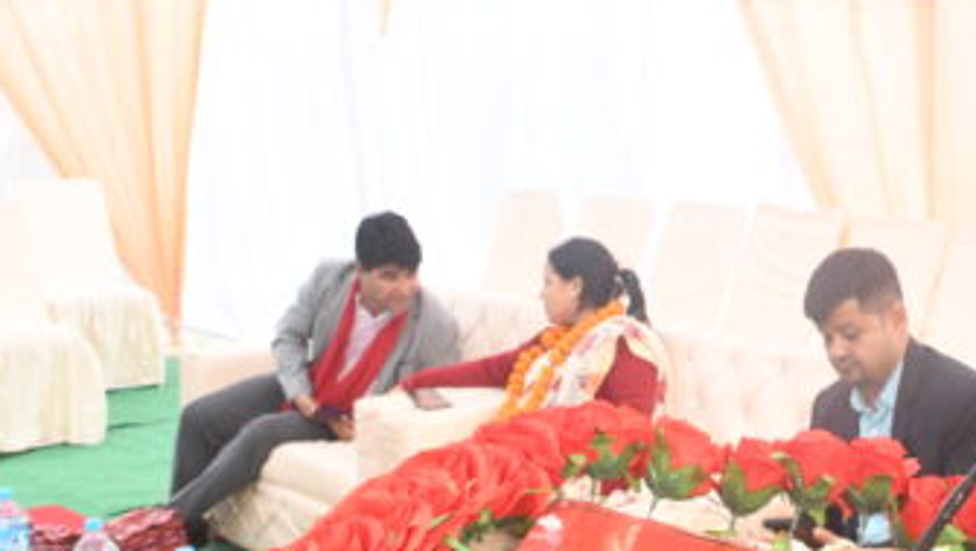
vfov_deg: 16.8
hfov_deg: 28.1
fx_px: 1865
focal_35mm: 72
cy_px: 222
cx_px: 897
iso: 2000
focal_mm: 20
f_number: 6.3
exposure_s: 1/160
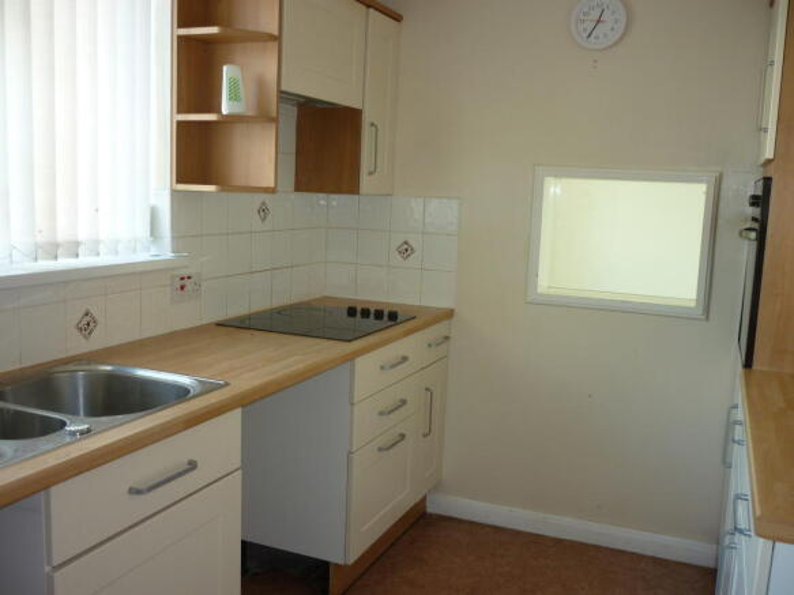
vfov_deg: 42.9
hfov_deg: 55.4
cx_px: 397
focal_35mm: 33
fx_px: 757
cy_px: 298
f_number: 2.8
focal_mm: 5.5
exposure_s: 1/30
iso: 100
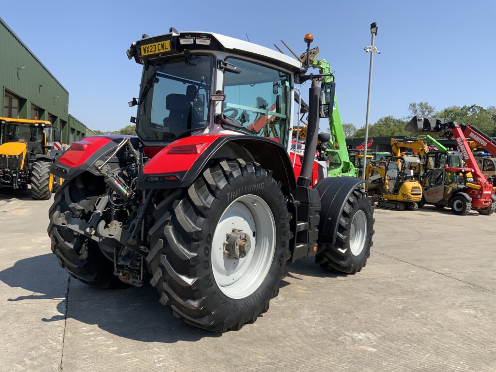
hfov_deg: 61.7
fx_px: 416
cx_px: 248
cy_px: 186
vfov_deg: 48.2
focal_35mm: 29
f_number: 1.8
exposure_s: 1/1311
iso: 16
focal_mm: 3
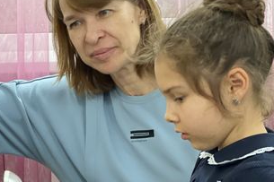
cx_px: 43
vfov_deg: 8.4
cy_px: 147
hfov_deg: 12.5
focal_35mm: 163
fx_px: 1240
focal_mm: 9
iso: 400
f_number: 2.8
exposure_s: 1/40
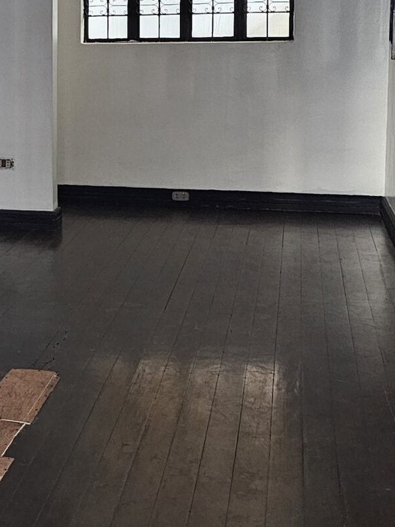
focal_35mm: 74
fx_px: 1126
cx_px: -77
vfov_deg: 26.0
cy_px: 131
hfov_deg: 18.8
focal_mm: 6.3
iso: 640
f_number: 1.7
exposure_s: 1/24
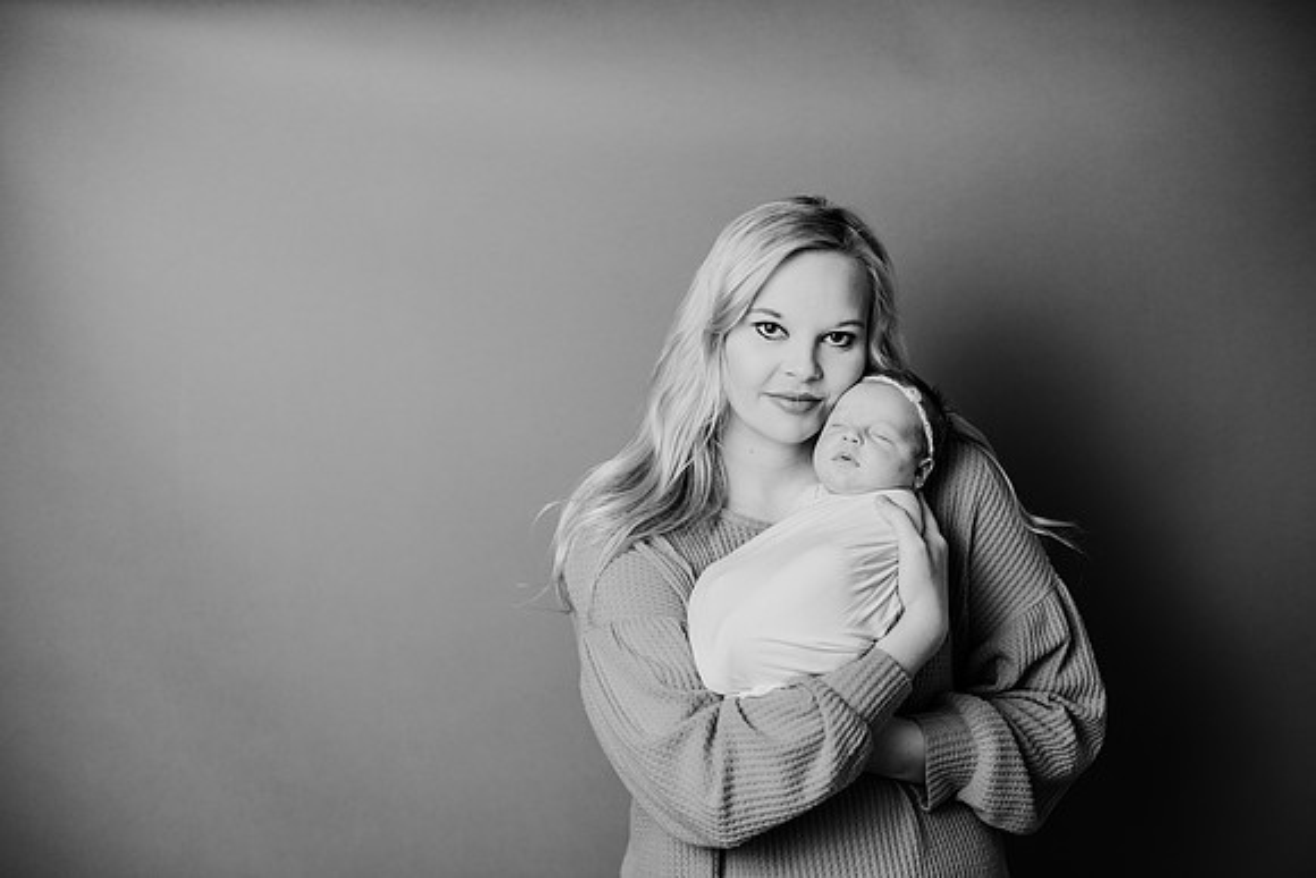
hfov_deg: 39.6
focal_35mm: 50
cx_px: 658
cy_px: 439
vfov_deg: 27.0
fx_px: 1828
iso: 100
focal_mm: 50
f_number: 2.8
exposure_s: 1/160
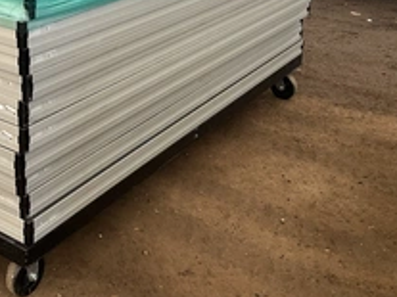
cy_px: 29
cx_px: 73
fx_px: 642
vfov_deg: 25.3
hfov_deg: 33.3
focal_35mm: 56
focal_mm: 3
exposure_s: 1/122
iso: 20
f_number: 1.8
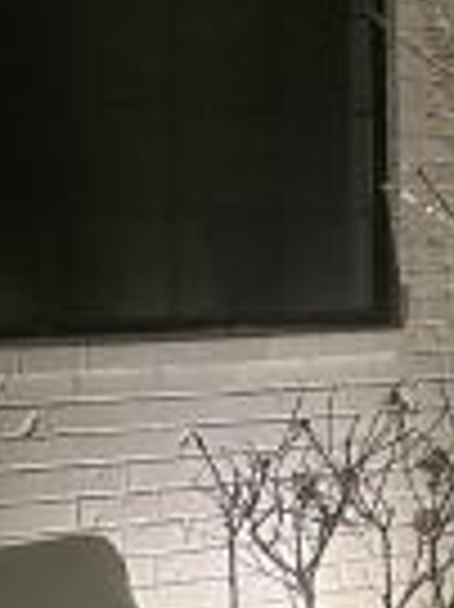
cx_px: 1119
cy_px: 182
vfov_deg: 16.5
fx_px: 2084
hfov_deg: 10.5
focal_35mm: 119
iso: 1000
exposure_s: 1/40
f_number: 1.78
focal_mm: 6.86
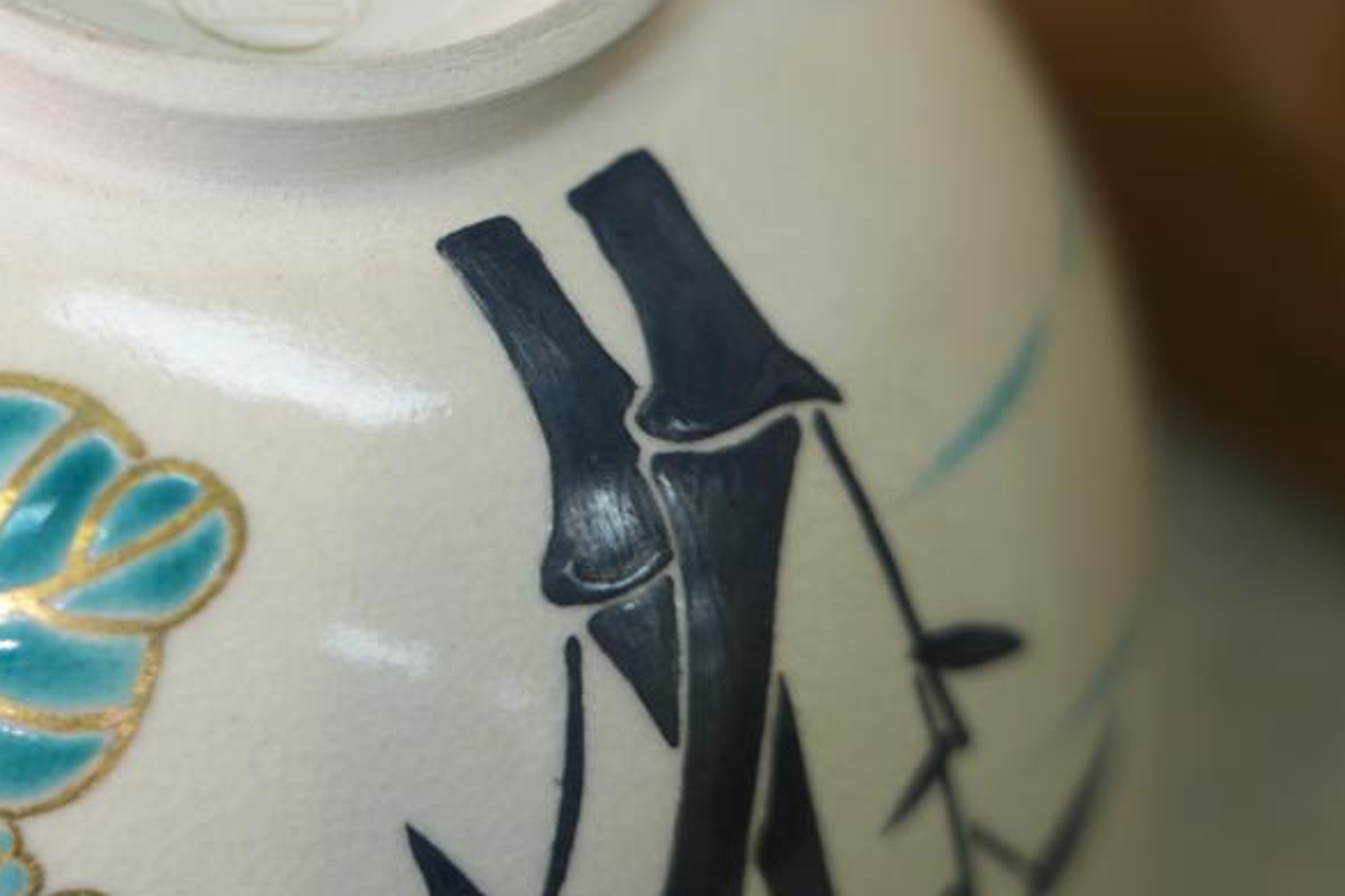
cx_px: 209
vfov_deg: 8.1
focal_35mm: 170
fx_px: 6349
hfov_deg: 12.0
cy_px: 221
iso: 640
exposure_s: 1/100
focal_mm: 92
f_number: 4
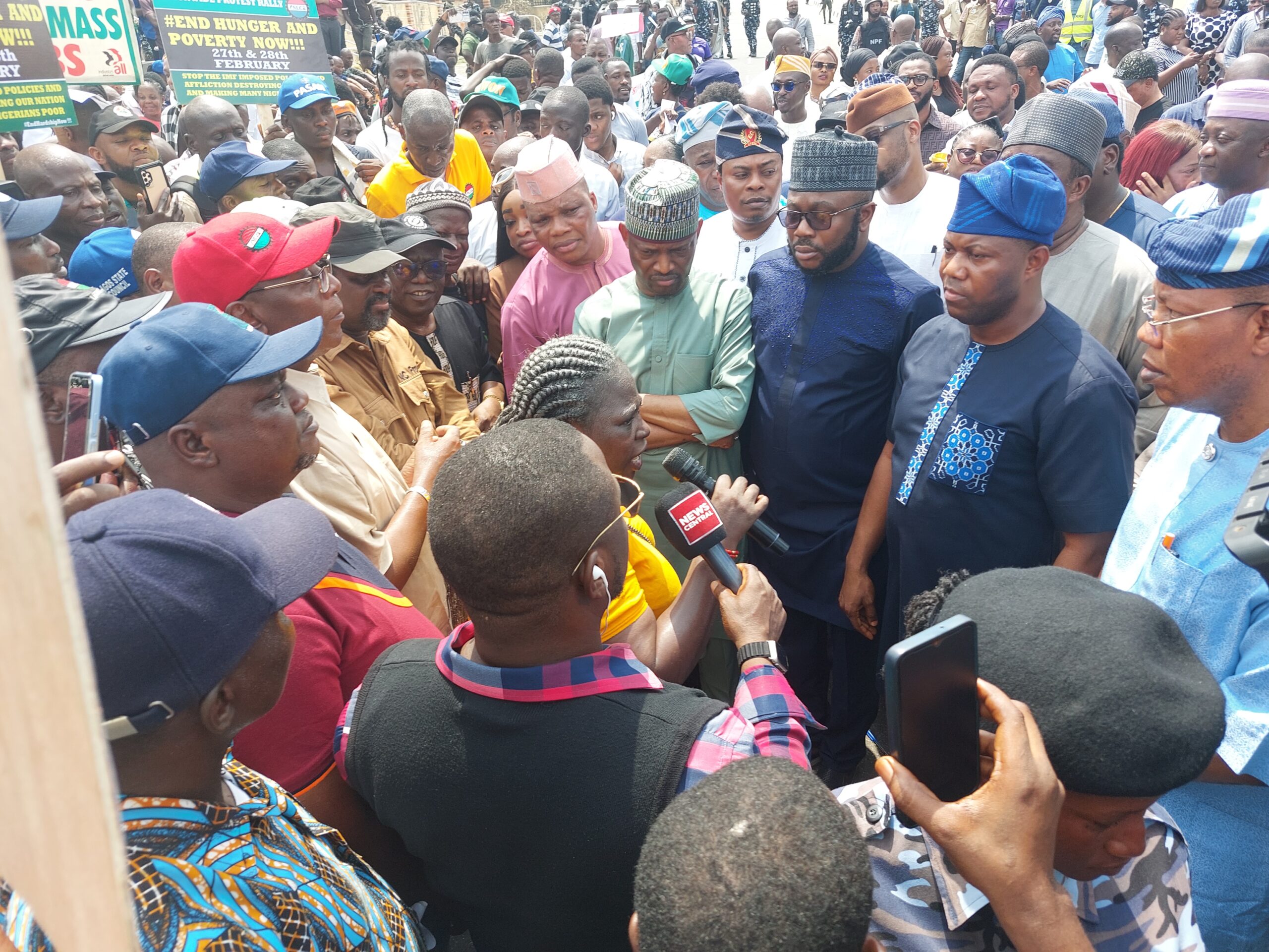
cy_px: 476
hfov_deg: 71.6
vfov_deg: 56.8
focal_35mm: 24
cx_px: 634
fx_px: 880
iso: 25
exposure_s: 1/274
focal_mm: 5.23
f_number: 1.8
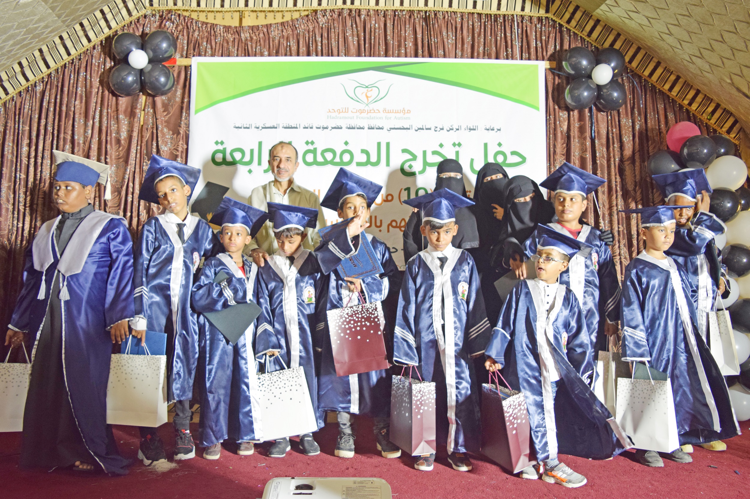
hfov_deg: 67.4
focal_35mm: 27
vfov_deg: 47.9
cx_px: 375
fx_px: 562
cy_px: 250
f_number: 4
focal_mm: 18
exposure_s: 1/60
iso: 800
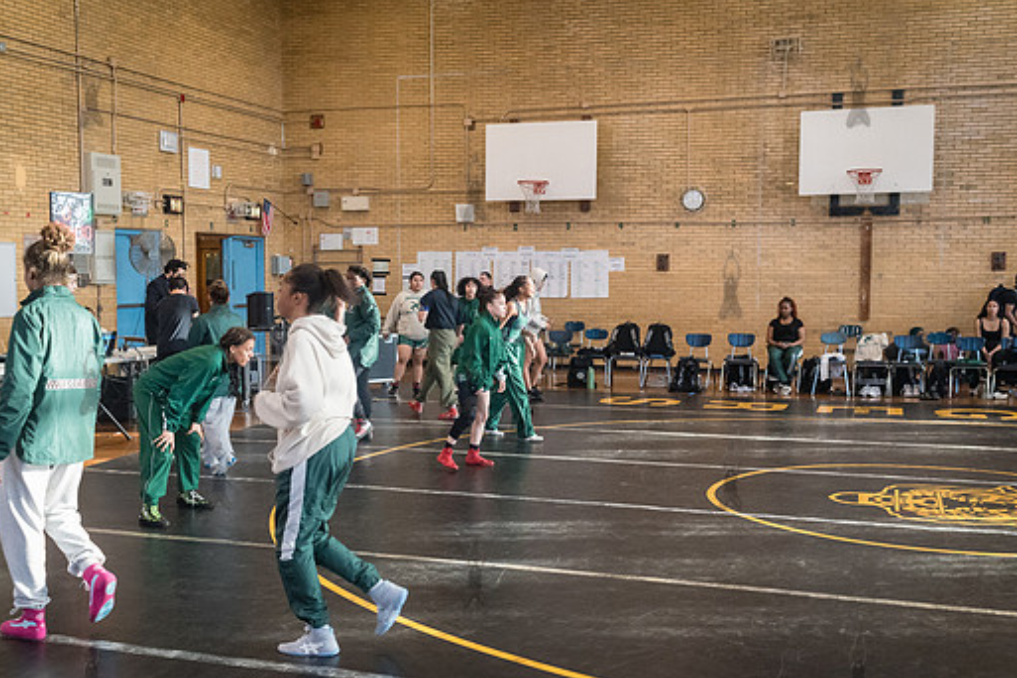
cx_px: 474
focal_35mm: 41
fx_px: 1158
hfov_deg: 47.4
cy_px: 380
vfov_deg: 32.6
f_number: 4
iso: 5000
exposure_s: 1/400
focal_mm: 35
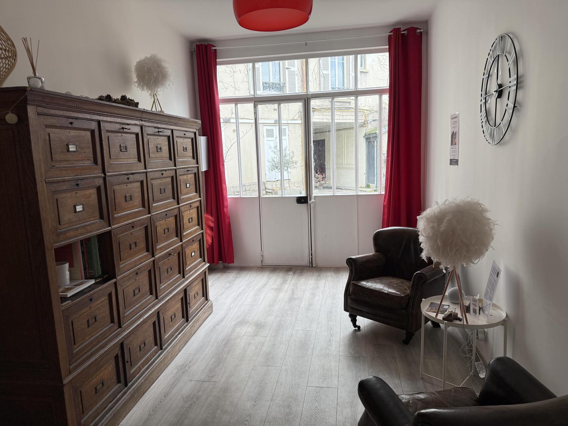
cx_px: 284
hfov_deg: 71.6
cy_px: 213
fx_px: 394
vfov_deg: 56.8
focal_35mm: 24
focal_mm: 6.76
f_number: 1.78
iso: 125
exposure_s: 1/238
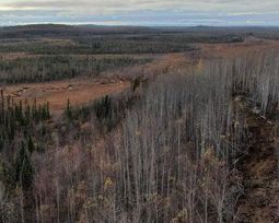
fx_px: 380
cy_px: 148
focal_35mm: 46
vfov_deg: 32.5
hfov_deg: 39.5
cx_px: 80
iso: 100
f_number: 2.8
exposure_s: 1/640
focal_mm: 4.39
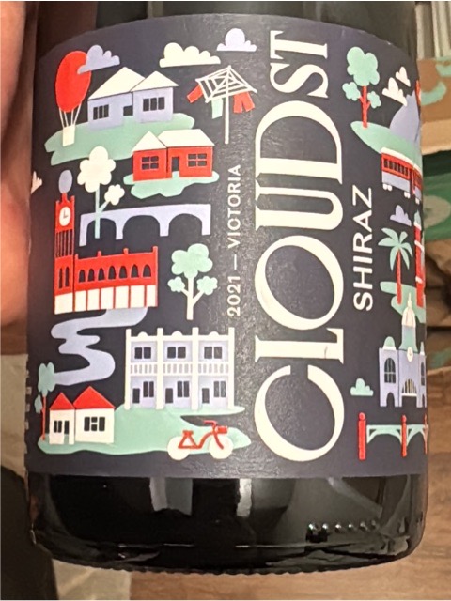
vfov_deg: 63.4
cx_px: 226
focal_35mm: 28
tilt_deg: -69.6
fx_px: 486
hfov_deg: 49.7
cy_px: 300
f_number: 2.2
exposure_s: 1/60
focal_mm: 2.22
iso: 1000
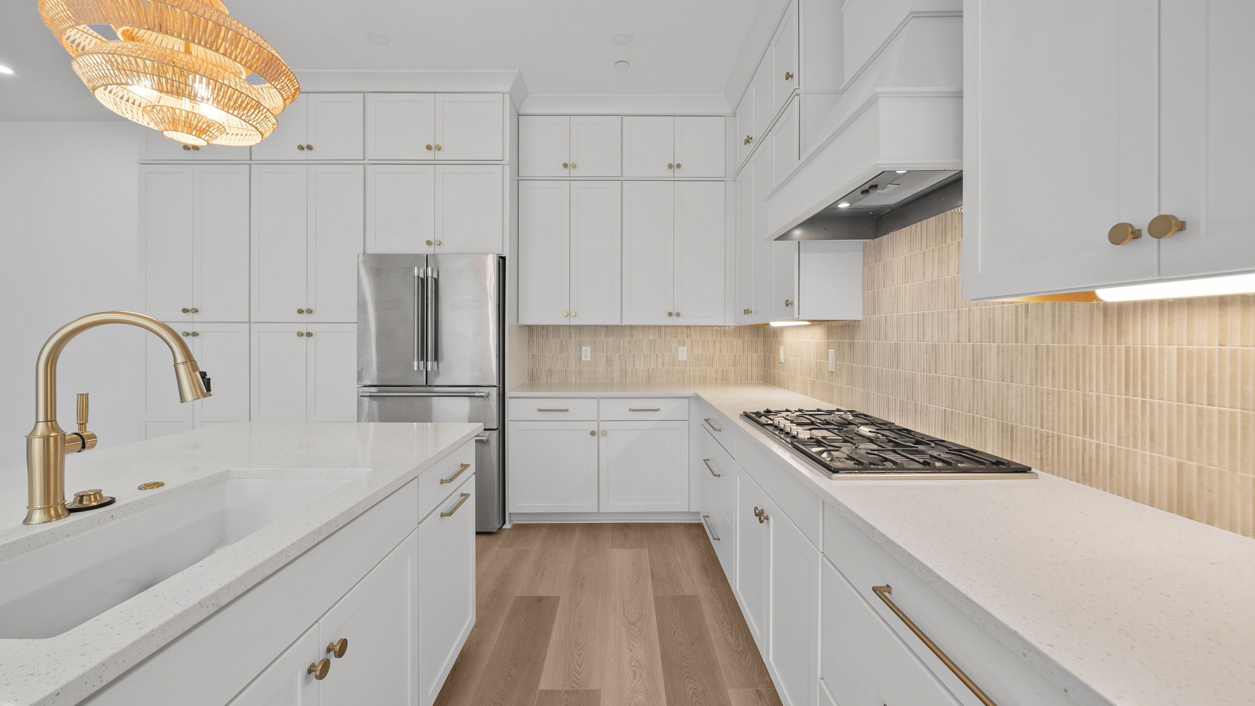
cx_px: 631
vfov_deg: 78.3
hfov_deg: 110.8
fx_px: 433
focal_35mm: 13
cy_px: 380
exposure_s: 1/15
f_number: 7.1
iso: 200
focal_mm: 12
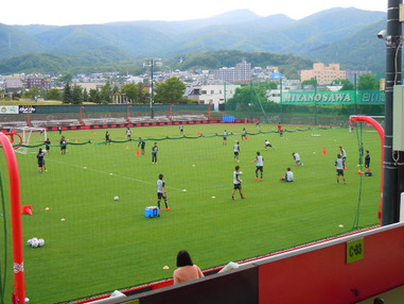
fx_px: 502
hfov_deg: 43.8
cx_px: 190
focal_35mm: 43
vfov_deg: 33.6
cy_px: 153
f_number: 3.7
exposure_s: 1/200
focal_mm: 7.1
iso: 100
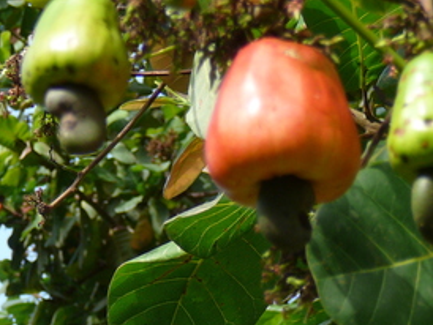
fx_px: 3067
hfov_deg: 8.1
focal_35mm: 245
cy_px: 109
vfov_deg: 6.1
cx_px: 275
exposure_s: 1/200
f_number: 3.9
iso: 80
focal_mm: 16.6
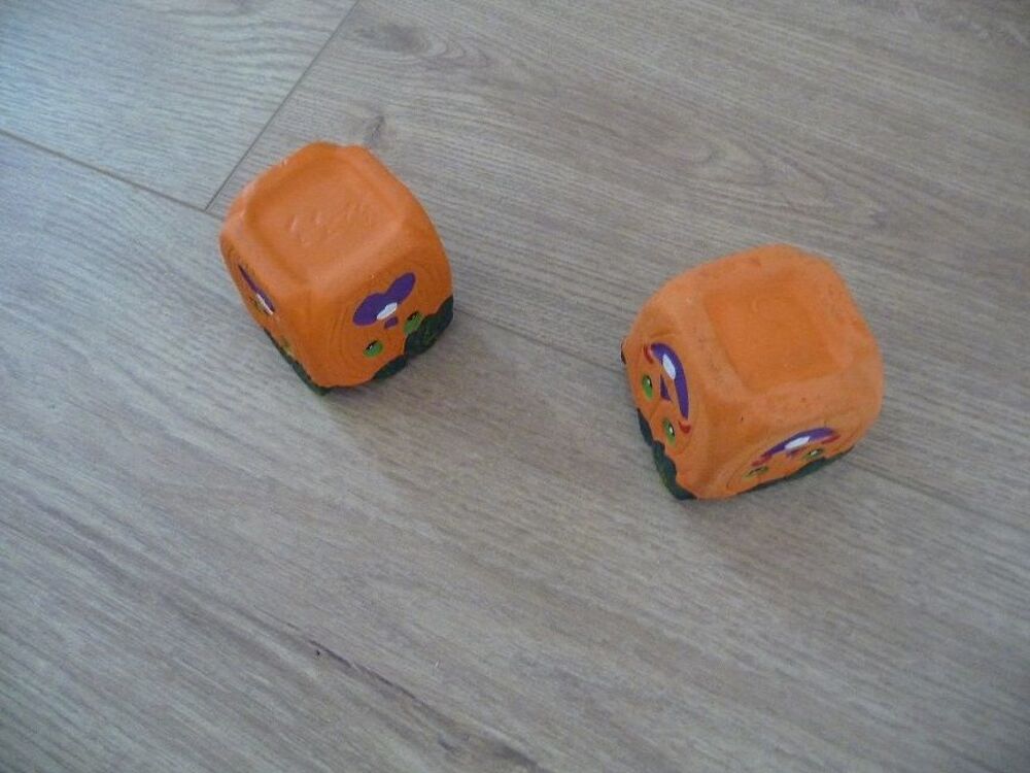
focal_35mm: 28
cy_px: 386
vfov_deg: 49.7
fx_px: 833
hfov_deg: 63.4
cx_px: 515
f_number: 3.3
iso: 800
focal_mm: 4.7
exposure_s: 1/20
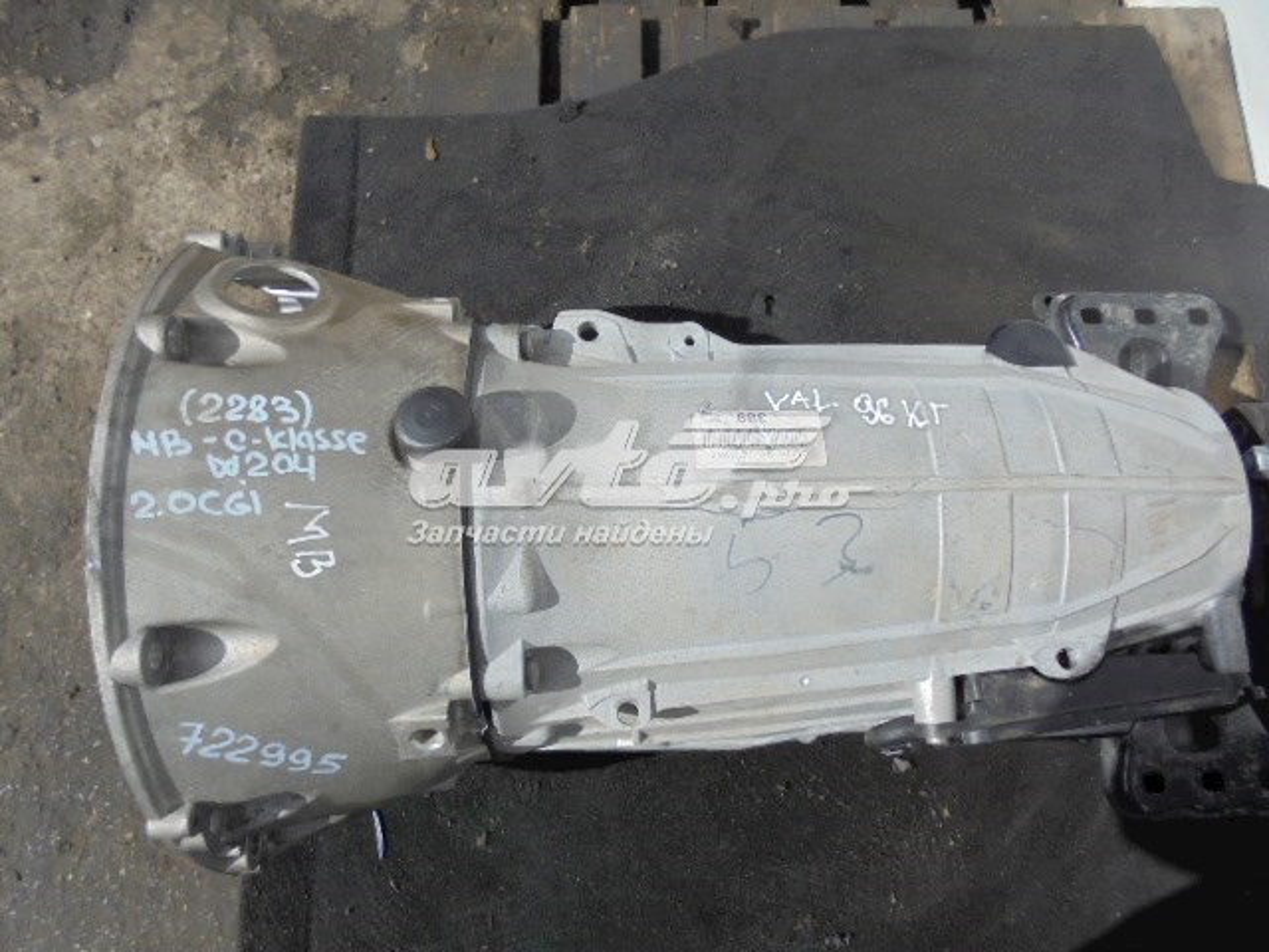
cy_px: 476
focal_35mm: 26
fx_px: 953
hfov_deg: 67.3
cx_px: 634
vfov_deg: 53.1
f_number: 11.5
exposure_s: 1/125
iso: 100
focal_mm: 4.6
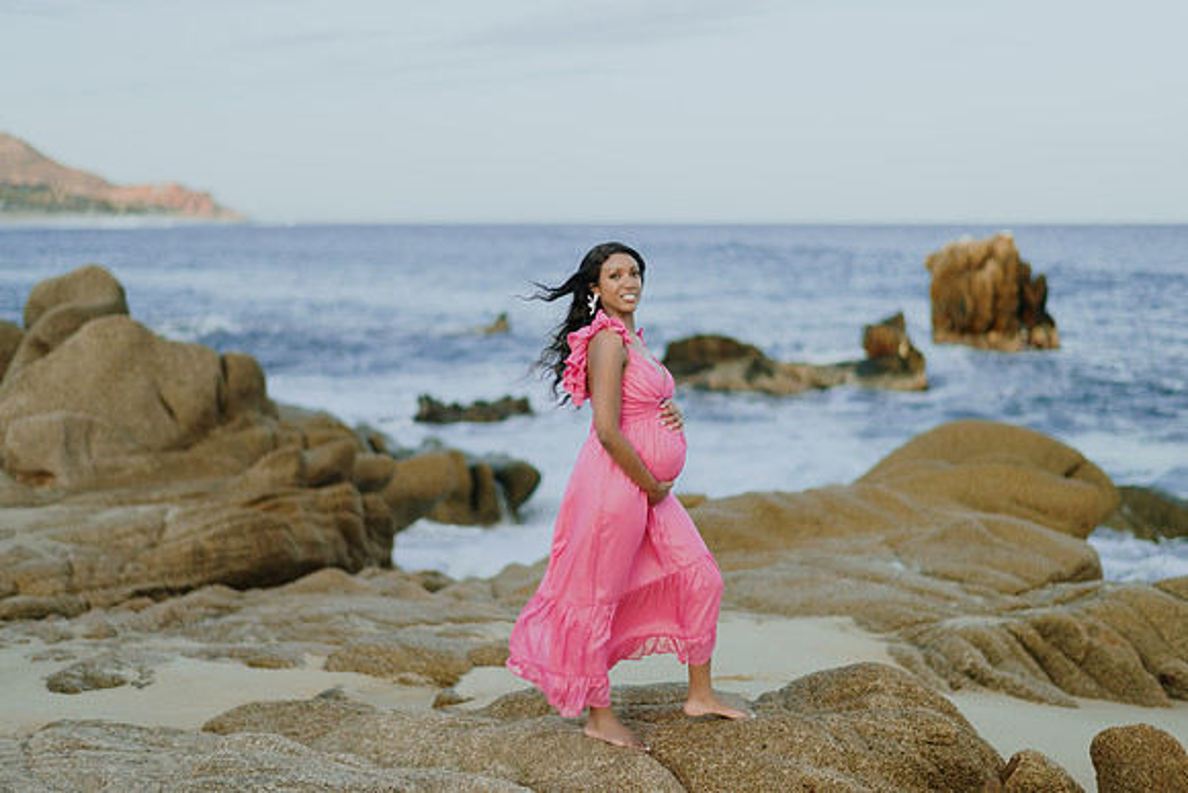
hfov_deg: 34.1
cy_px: 396
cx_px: 598
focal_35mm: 59
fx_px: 1936
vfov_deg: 23.1
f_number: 1.4
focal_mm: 58
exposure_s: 1/1600
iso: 100
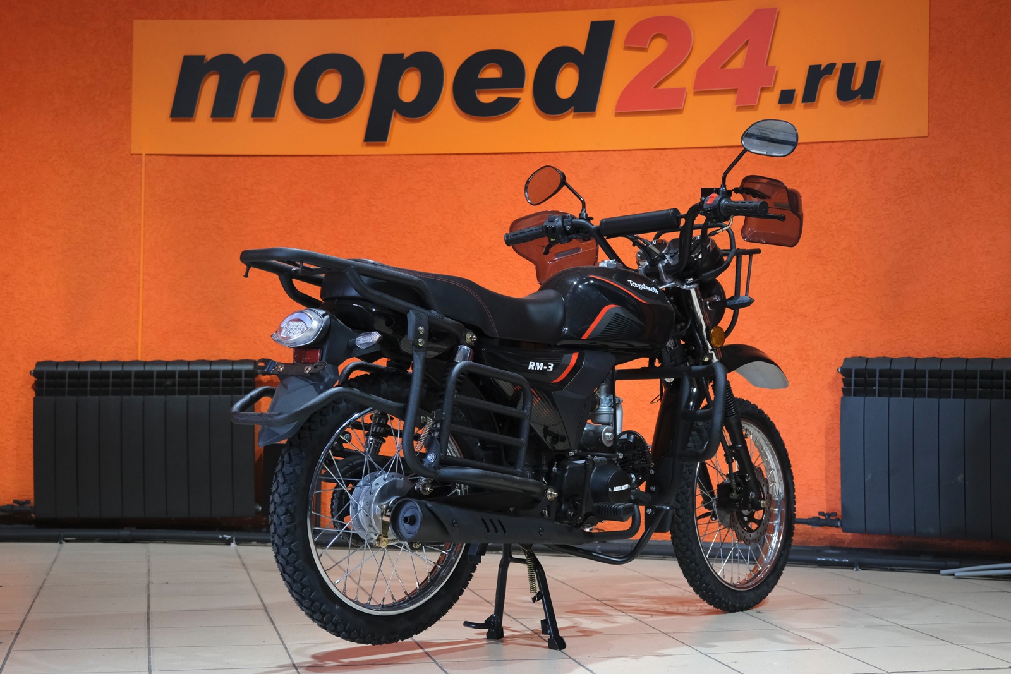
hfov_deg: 35.6
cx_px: 506
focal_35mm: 56
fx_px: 1573
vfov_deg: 24.2
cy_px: 337
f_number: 4
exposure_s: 1/125
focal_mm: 37.6
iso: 1600
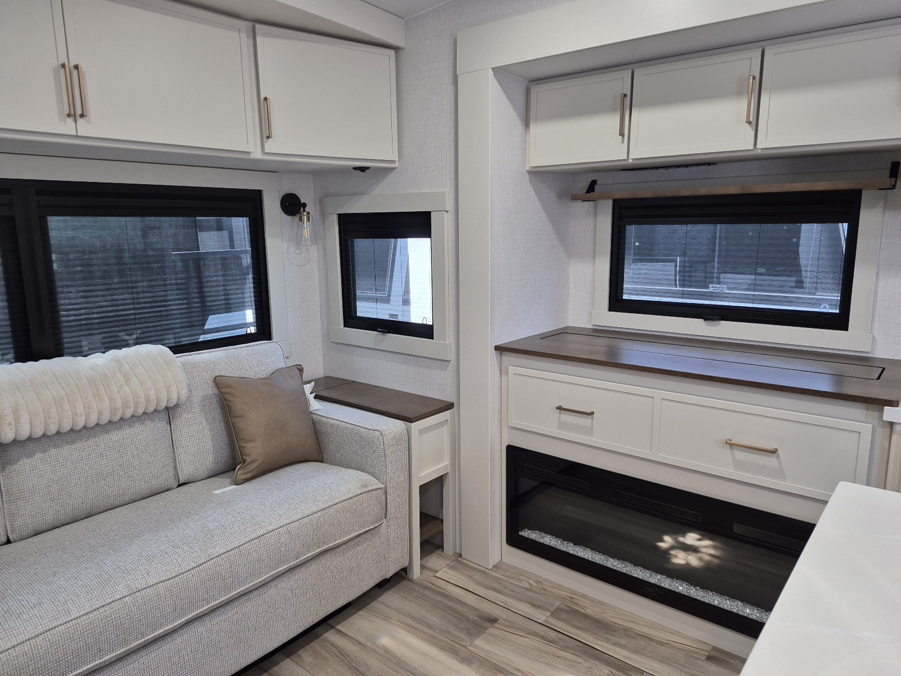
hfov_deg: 73.9
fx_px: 599
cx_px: 450
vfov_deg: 58.9
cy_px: 338
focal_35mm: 23
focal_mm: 5.4
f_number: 1.8
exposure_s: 1/53.2
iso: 160
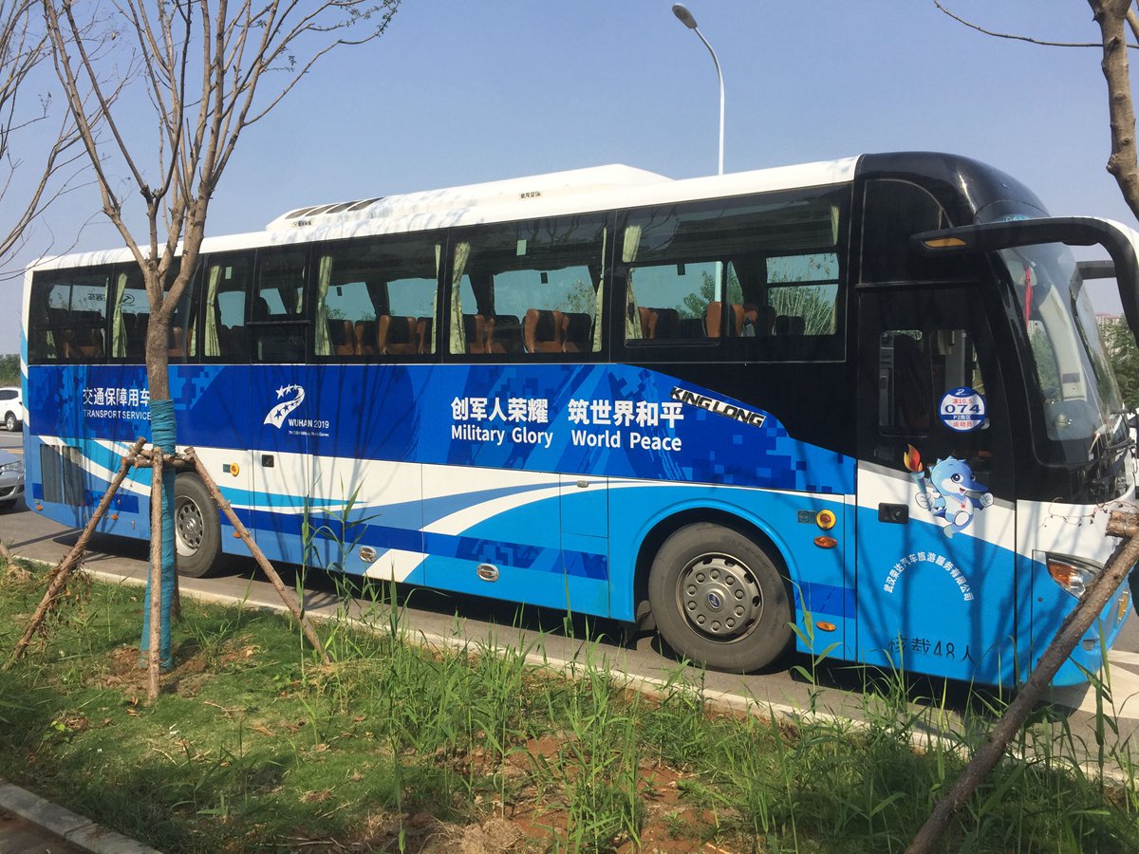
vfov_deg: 48.2
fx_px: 954
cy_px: 427
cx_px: 570
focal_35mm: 29
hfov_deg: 61.7
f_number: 2.2
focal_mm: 4.15
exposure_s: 1/2198
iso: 32
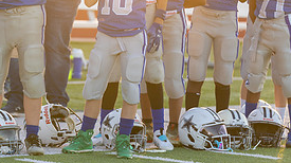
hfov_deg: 6.7
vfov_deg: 3.8
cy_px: 15
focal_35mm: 321
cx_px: 23
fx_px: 2474
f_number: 2.8
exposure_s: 1/640
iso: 320
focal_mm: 145
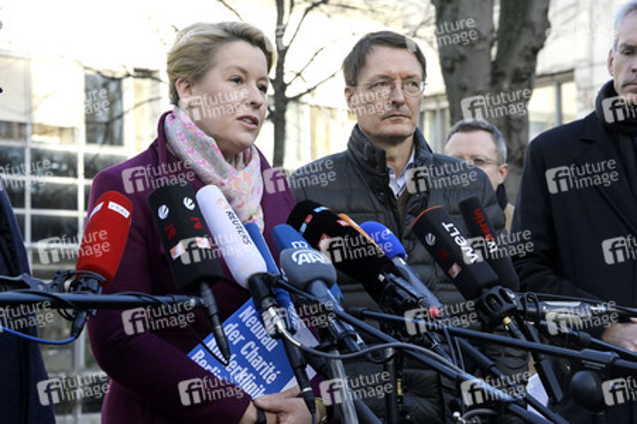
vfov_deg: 13.7
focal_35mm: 100
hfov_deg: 20.4
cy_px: 212
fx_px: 1768
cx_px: 318
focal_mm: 100
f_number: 8
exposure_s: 1/1000
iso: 4000
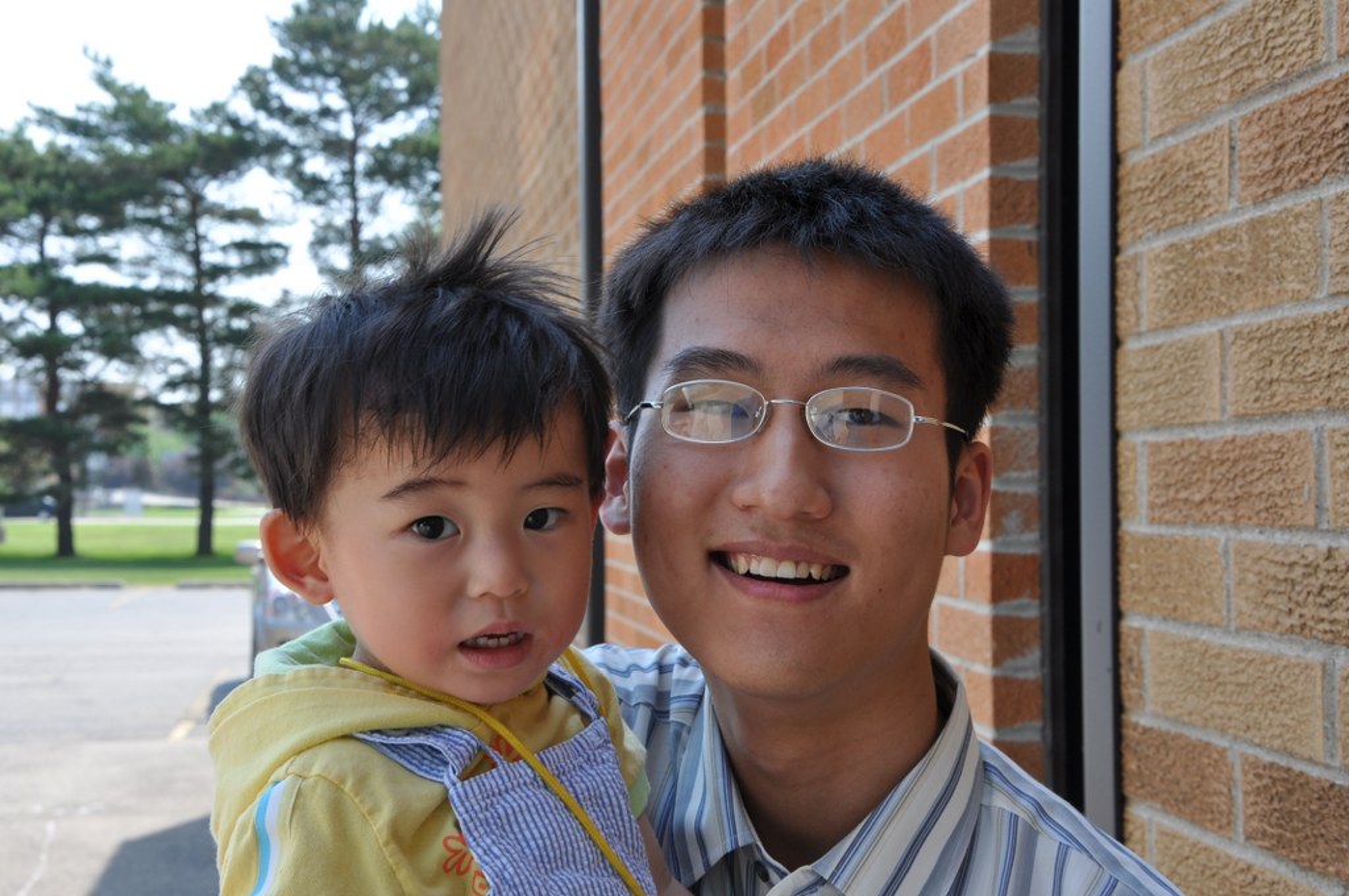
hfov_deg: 37.9
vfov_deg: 25.7
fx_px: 1965
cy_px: 448
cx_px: 674
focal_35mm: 52
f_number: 11
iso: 200
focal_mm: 35
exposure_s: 1/125
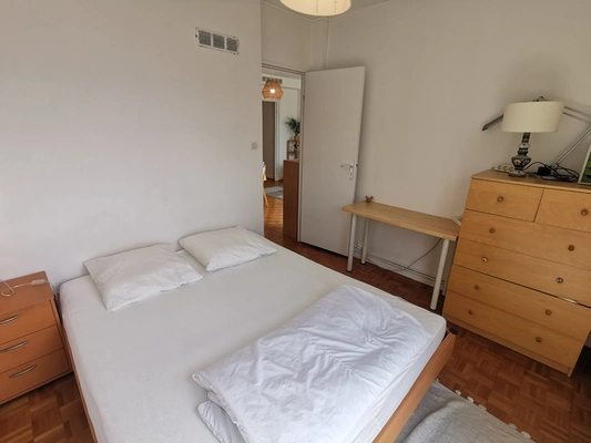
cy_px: 222
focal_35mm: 17
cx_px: 296
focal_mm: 2.26
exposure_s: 1/135
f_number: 2.2
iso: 50
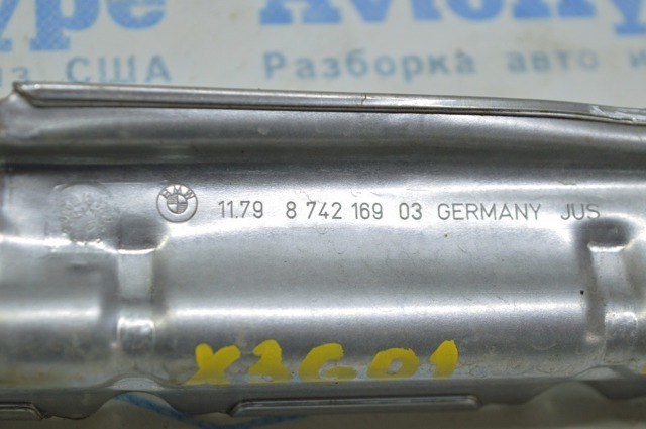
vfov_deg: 16.5
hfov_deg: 24.6
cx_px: 323
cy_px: 214
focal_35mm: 82
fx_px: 1479
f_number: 5.6
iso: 400
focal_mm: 55
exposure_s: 1/40
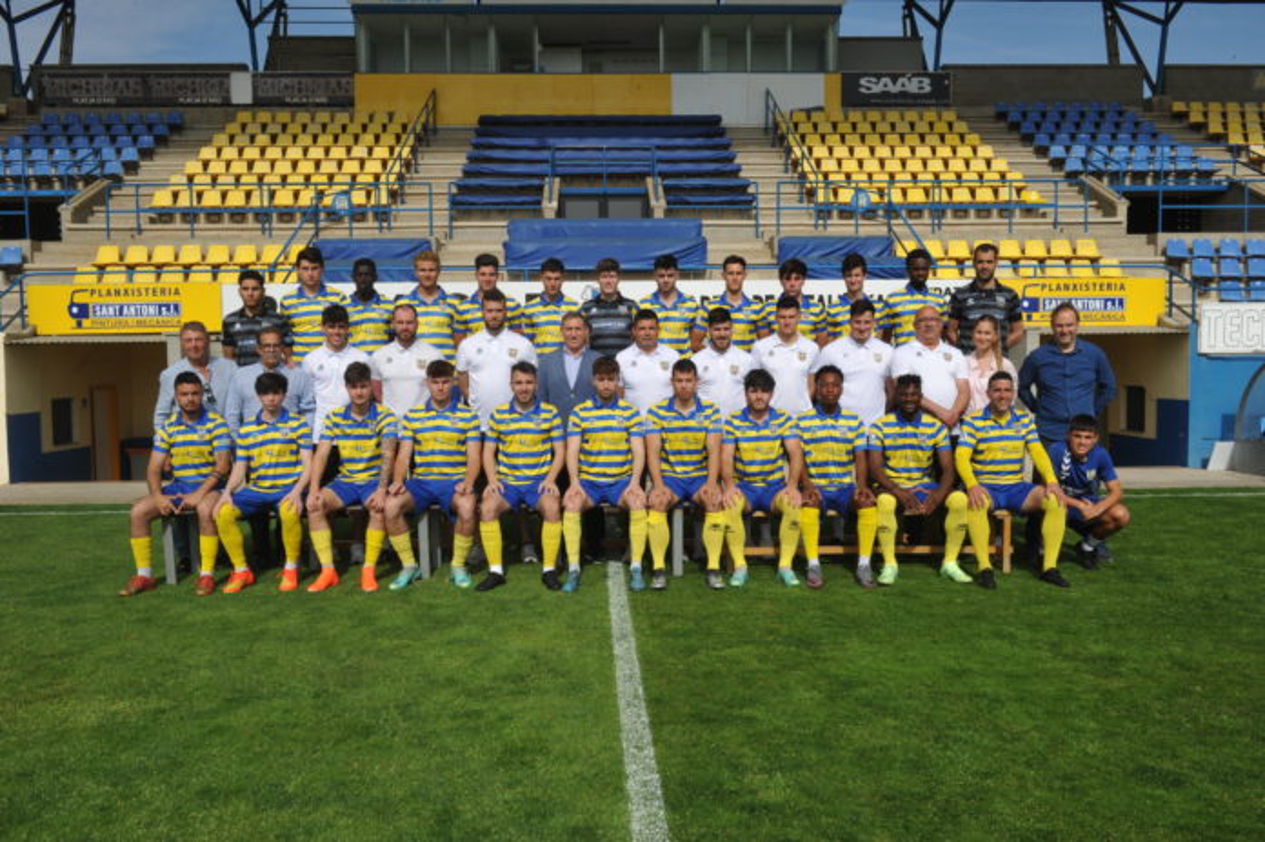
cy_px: 421
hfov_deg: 60.3
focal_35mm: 31
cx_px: 632
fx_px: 1088
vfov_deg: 42.3
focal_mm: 31
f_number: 20
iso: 400
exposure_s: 1/250
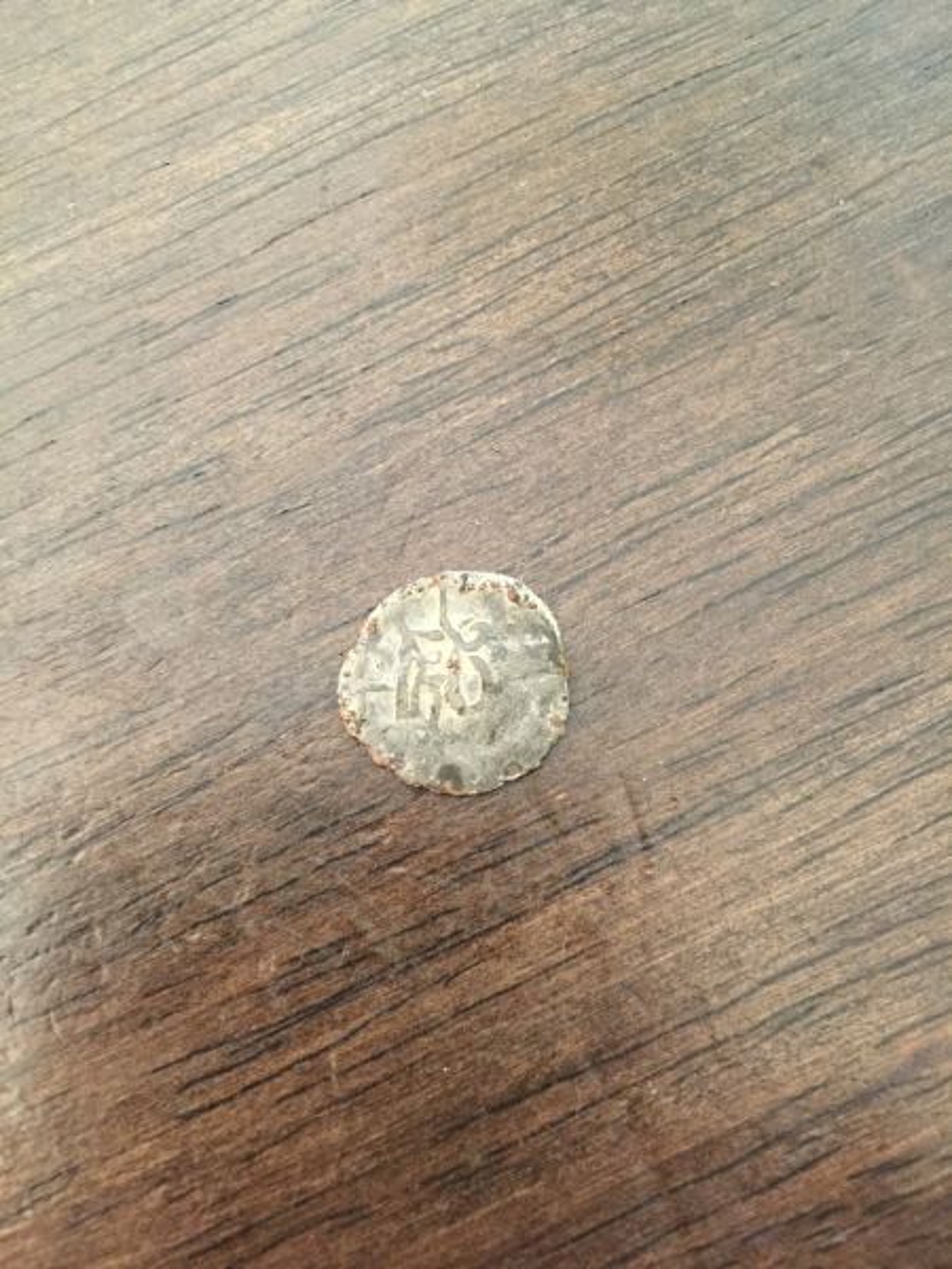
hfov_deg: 48.2
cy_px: 634
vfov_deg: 61.7
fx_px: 1063
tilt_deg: -81.1
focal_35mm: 29
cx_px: 476
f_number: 2.2
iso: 125
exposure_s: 1/15
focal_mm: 4.15
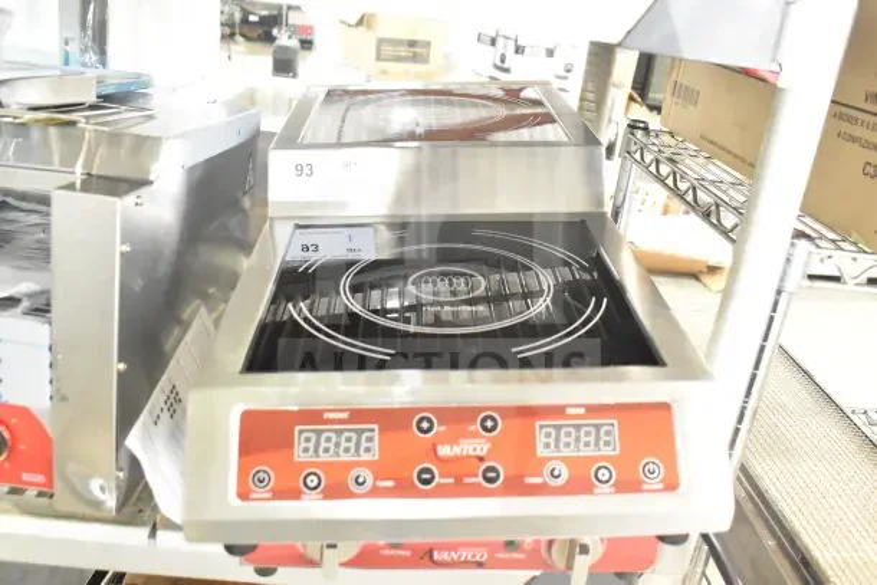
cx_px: 438
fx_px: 804
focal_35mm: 33
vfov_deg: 40.0
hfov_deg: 57.2
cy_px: 292
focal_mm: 22
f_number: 4.5
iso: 6400
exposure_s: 1/80
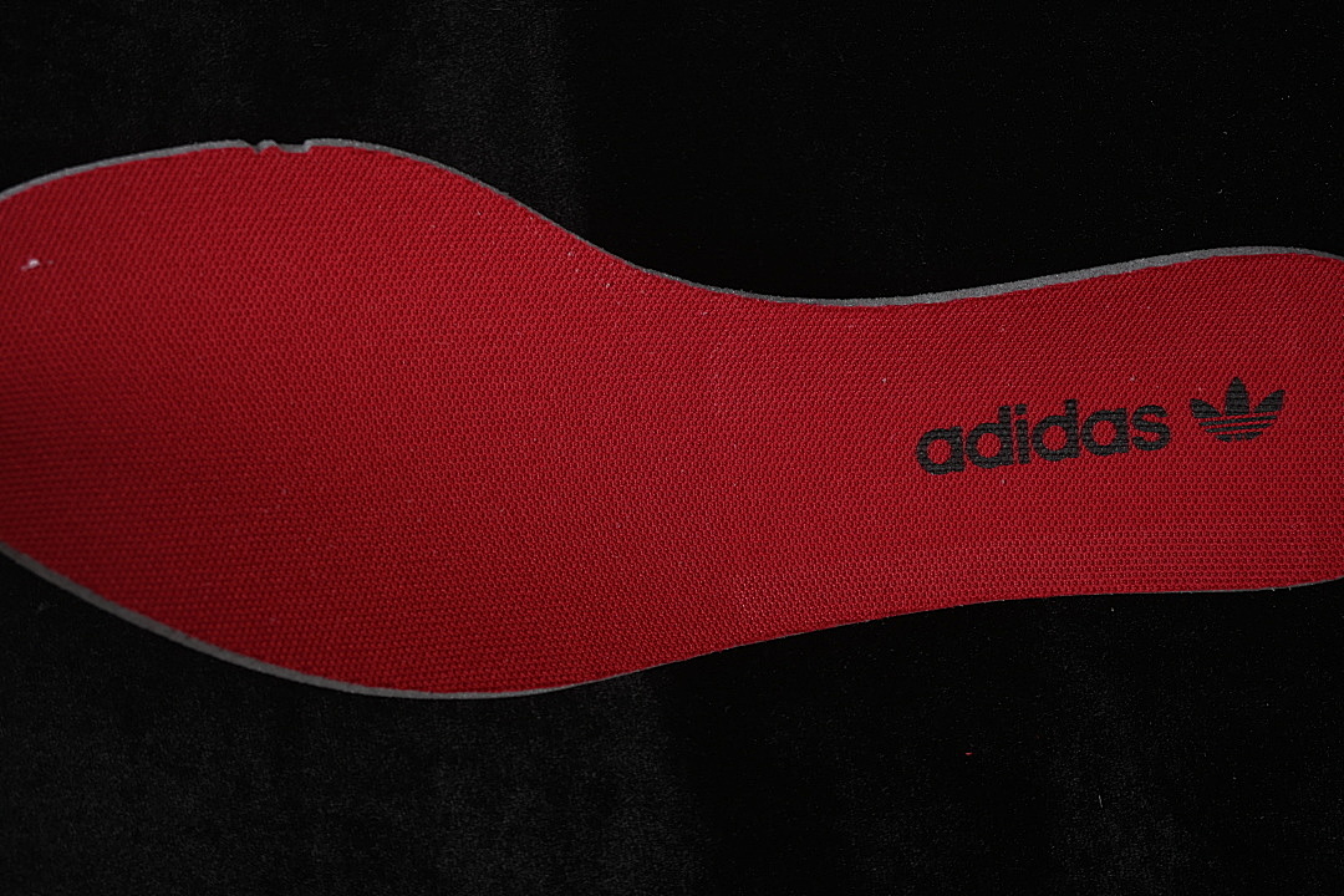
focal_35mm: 75
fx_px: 2800
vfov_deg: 18.2
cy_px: 448
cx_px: 672
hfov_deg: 27.0
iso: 160
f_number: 7.1
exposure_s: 1/80
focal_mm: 50
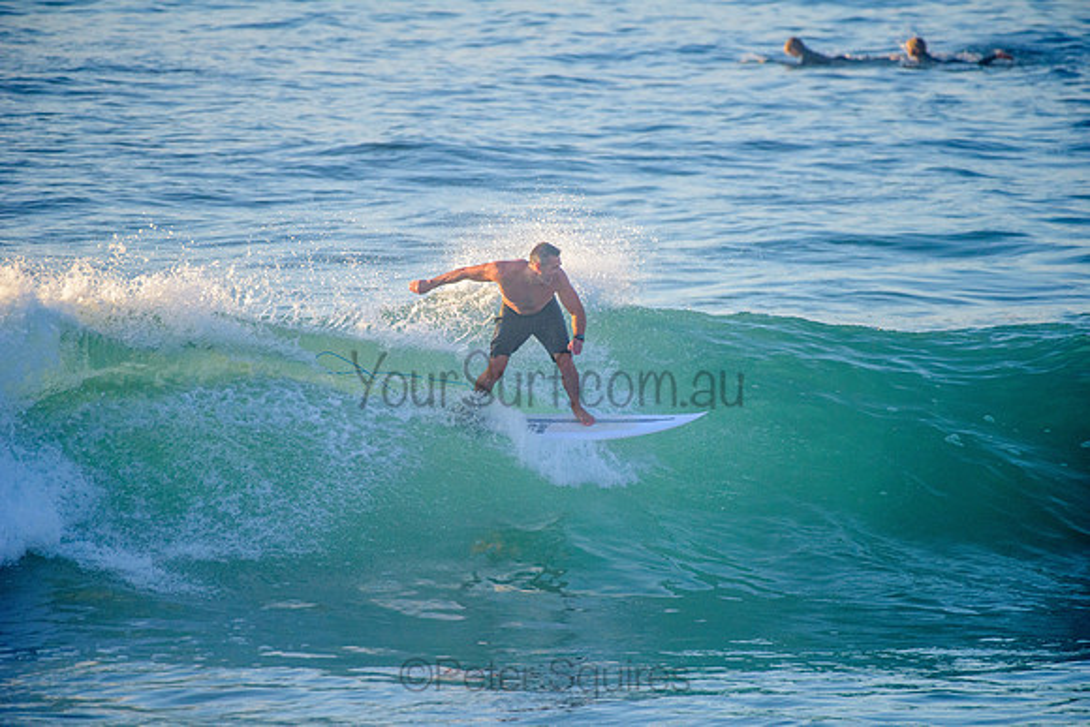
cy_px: 364
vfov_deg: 2.8
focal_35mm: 500
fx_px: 15142
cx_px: 545
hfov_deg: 4.1
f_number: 5.6
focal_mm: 500
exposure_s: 1/2000
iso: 800
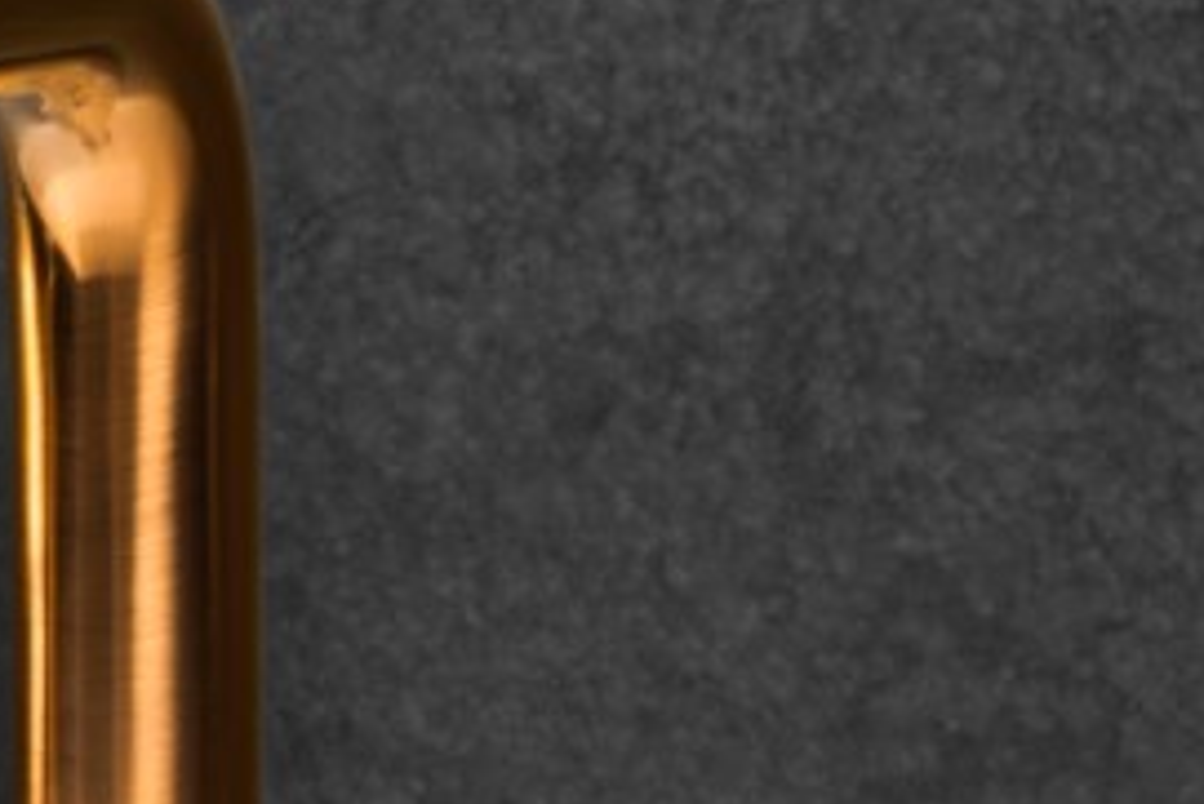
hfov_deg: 7.9
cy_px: 242
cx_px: -262
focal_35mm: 258
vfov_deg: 5.3
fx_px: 8633
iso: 320
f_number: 22
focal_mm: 70
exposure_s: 1/2.5
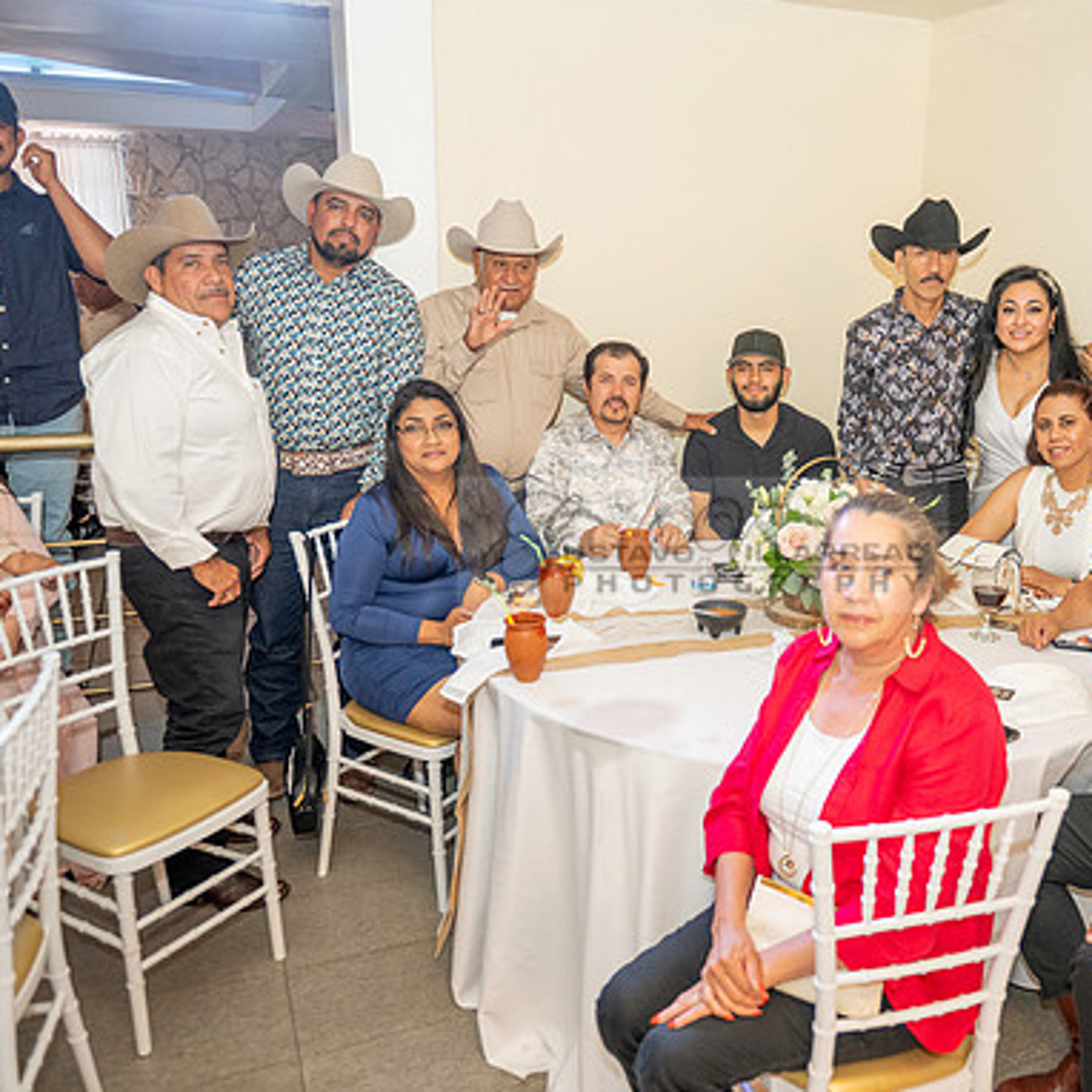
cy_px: 545
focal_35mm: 31
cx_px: 706
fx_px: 1106
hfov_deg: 51.8
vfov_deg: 52.5
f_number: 3.2
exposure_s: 1/160
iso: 800
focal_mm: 24
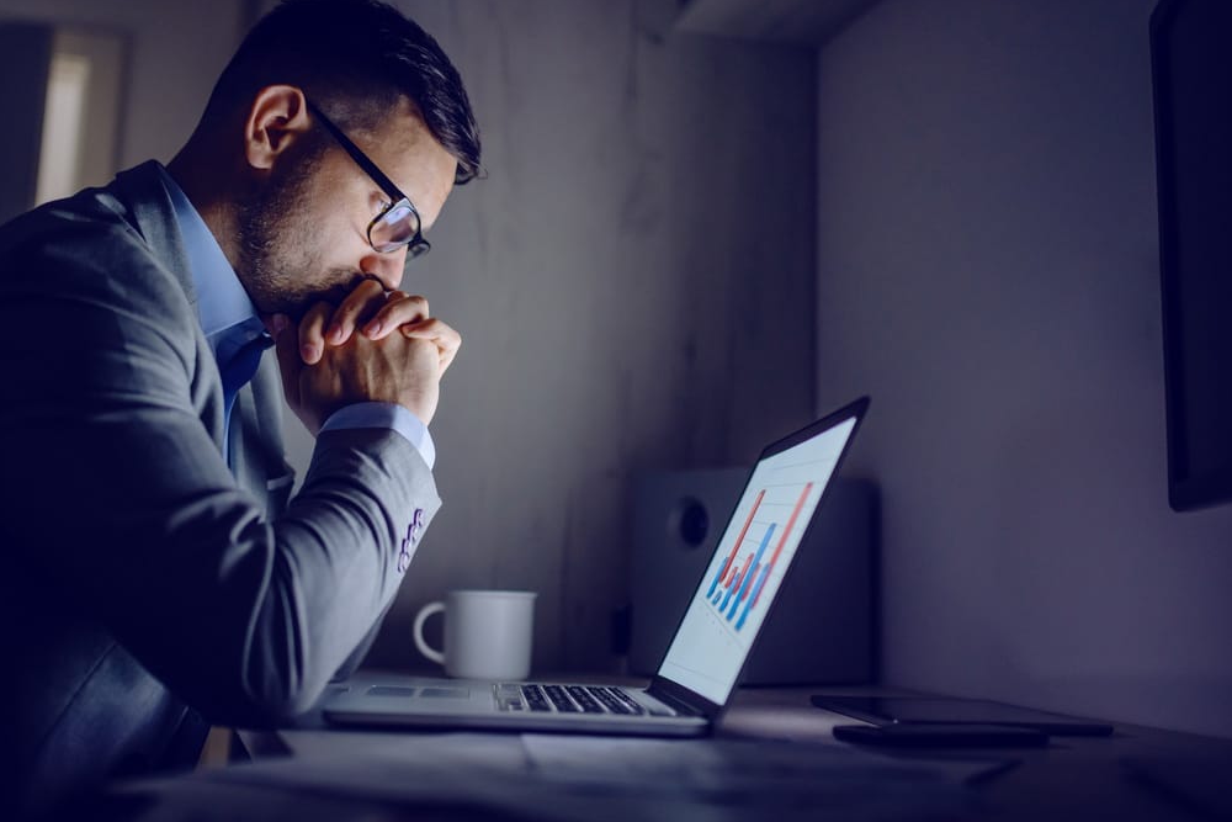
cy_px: 350
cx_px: 537
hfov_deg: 46.3
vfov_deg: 31.9
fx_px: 1437
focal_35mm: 42
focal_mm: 35
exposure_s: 1/80
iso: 640
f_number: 1.4
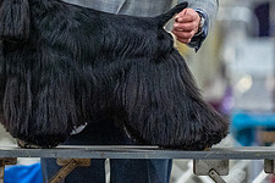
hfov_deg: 4.5
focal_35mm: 458
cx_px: 33
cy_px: -4
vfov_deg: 3.0
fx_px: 3498
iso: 6400
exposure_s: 1/320
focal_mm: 178
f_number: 3.2
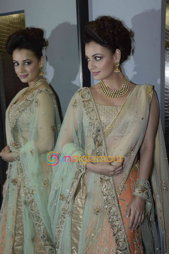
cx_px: 84
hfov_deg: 26.4
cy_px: 127
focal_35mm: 51
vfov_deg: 38.9
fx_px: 360
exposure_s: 1/160
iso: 800
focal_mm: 34
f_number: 10
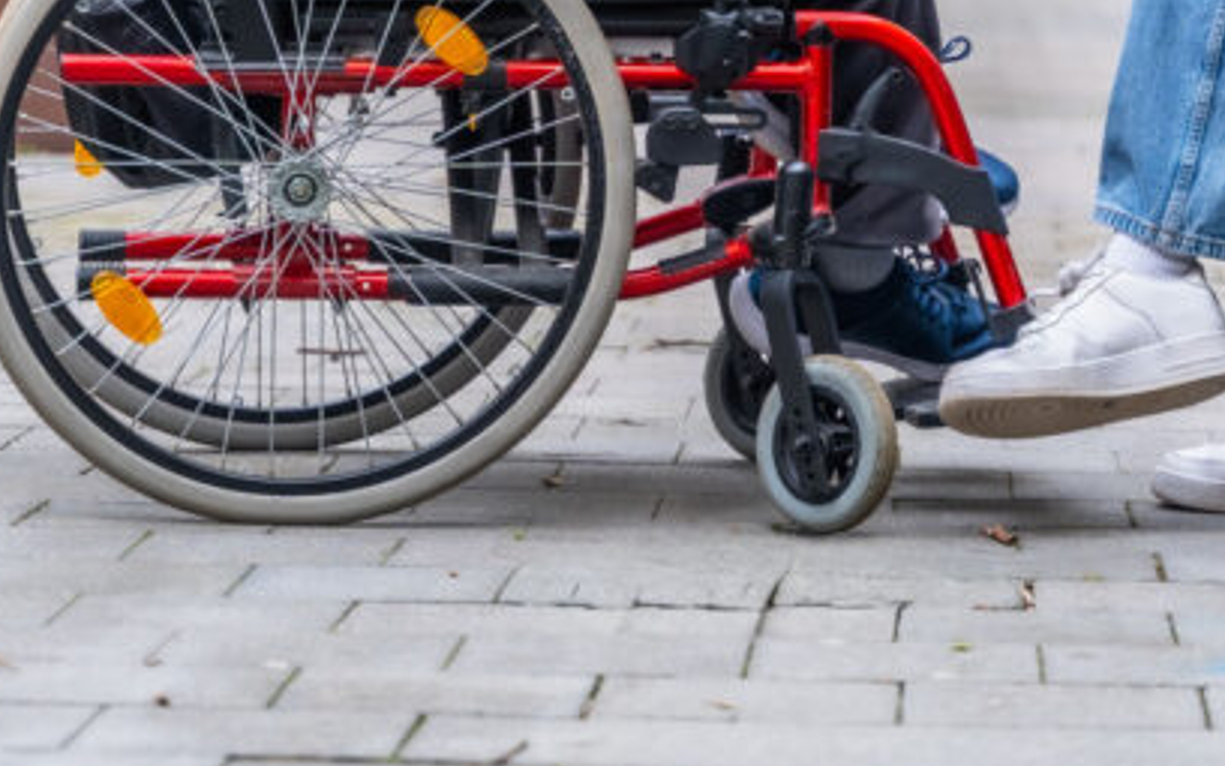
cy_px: -254
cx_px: 1012
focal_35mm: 179
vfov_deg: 7.2
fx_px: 5976
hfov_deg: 11.7
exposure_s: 1/250
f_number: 2.8
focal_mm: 70
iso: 250
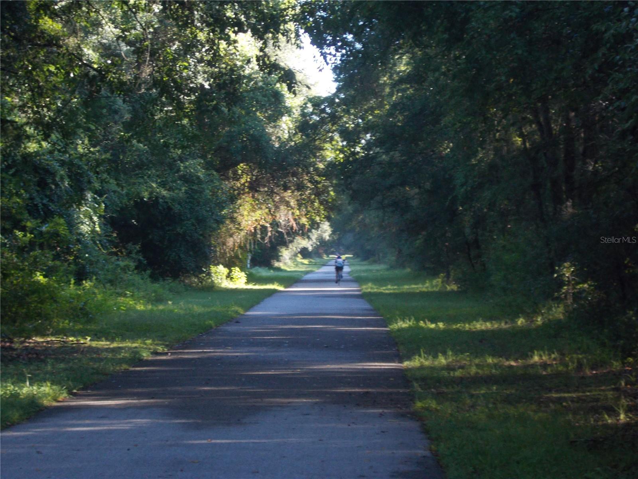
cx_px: 319
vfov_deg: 14.9
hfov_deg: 19.8
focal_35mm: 99
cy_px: 240
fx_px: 1825
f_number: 5.5
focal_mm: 17.6
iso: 250
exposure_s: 1/60
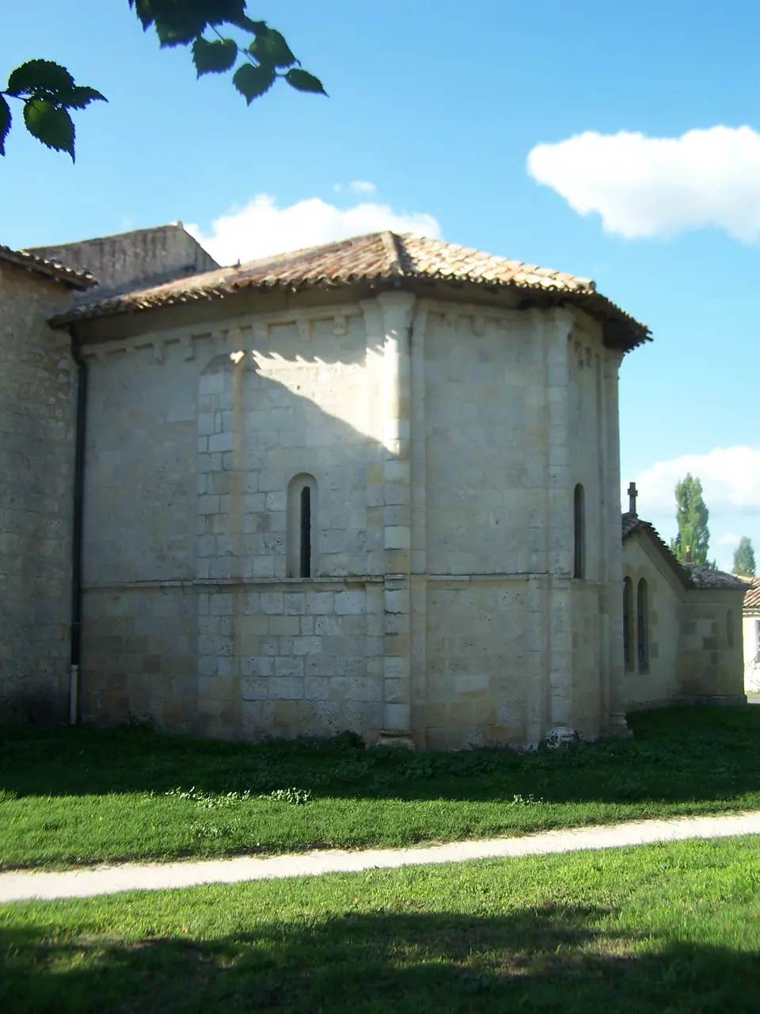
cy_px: 507
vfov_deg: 49.0
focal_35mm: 38
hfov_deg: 37.7
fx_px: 1112
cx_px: 380
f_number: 2.8
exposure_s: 1/500
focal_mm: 6.3
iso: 80
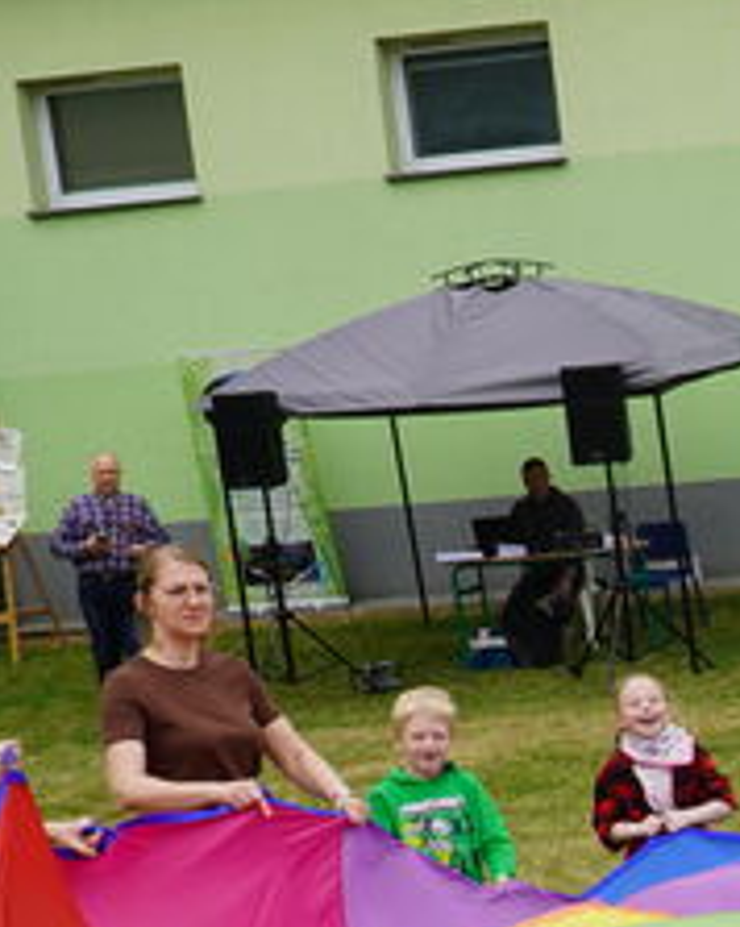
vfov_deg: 20.4
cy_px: 904
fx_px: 2495
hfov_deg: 15.7
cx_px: 1048
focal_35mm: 91
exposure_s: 1/400
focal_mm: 18
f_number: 5
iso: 100
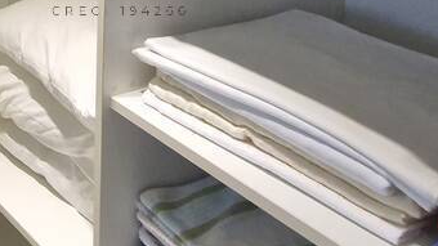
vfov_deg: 18.4
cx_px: -24
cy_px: -86
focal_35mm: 60
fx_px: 697
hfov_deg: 31.6
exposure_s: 1/60
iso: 200
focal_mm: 1.74
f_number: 2.2
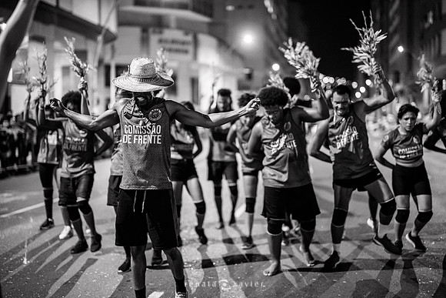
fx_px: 620
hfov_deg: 39.6
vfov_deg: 27.0
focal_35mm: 50
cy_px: 149
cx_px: 223
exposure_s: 1/320
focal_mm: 50
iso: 2000
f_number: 1.2
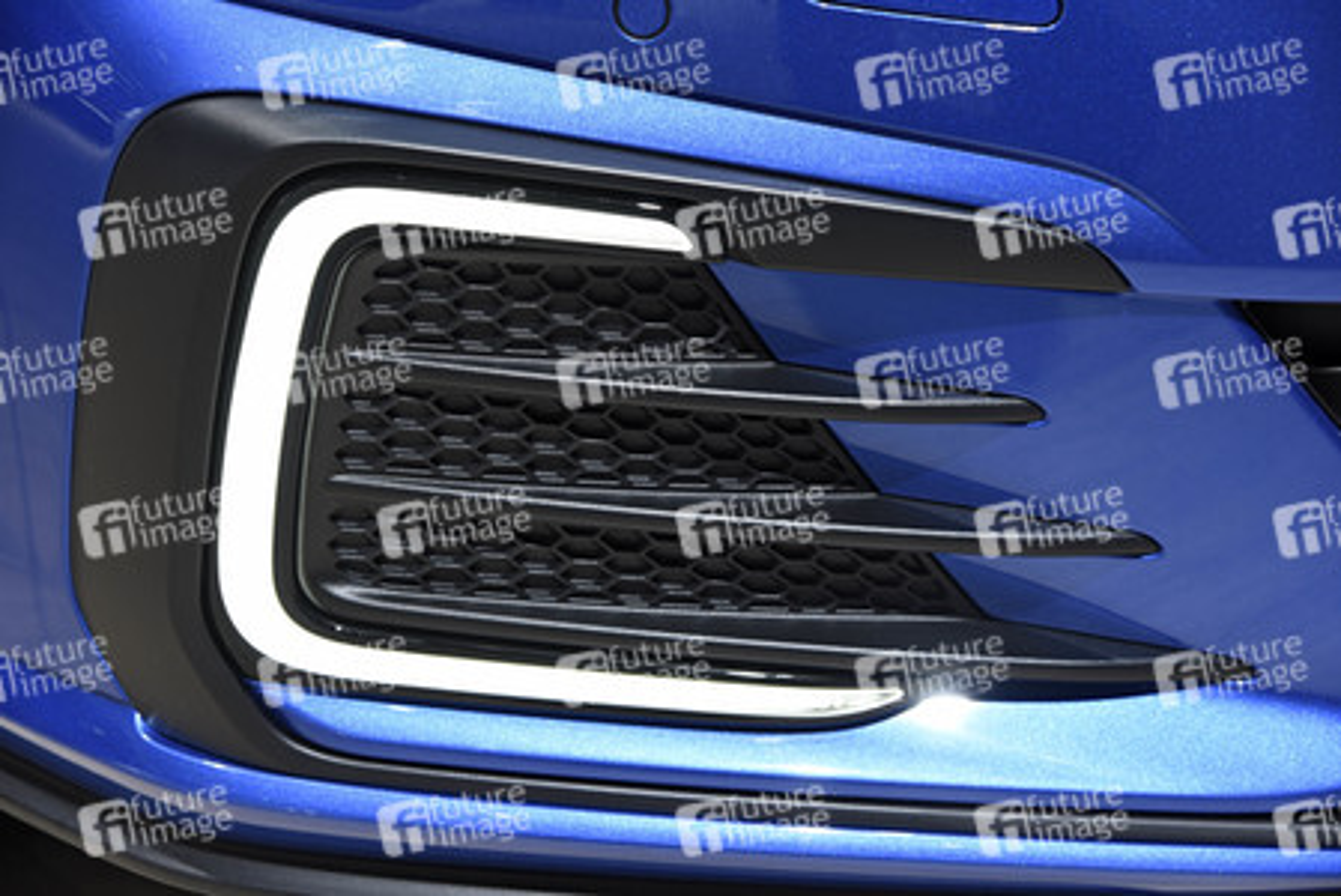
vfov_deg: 14.9
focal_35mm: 92
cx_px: 670
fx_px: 3429
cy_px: 448
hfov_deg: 22.1
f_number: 7.1
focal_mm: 92
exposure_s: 1/200
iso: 500
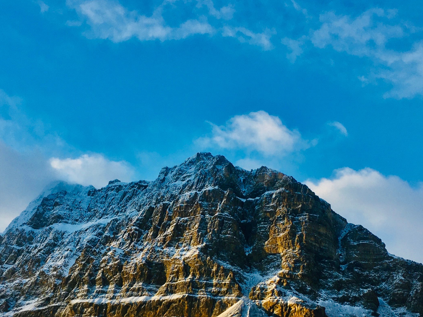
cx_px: 193
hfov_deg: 34.3
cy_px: 195
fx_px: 684
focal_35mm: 56
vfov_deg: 26.0
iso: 25
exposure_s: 1/251
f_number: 2.2
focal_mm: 4.15
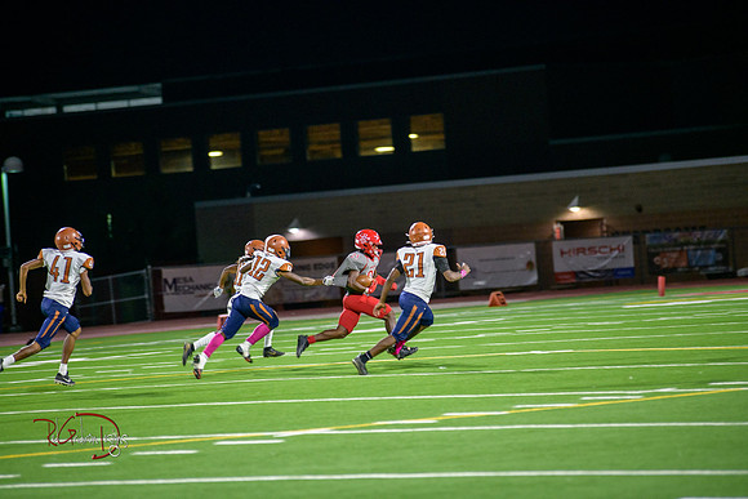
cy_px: 250
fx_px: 4156
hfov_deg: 10.3
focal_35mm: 200
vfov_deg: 6.9
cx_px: 374
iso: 1600
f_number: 2.8
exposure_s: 1/250
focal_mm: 200
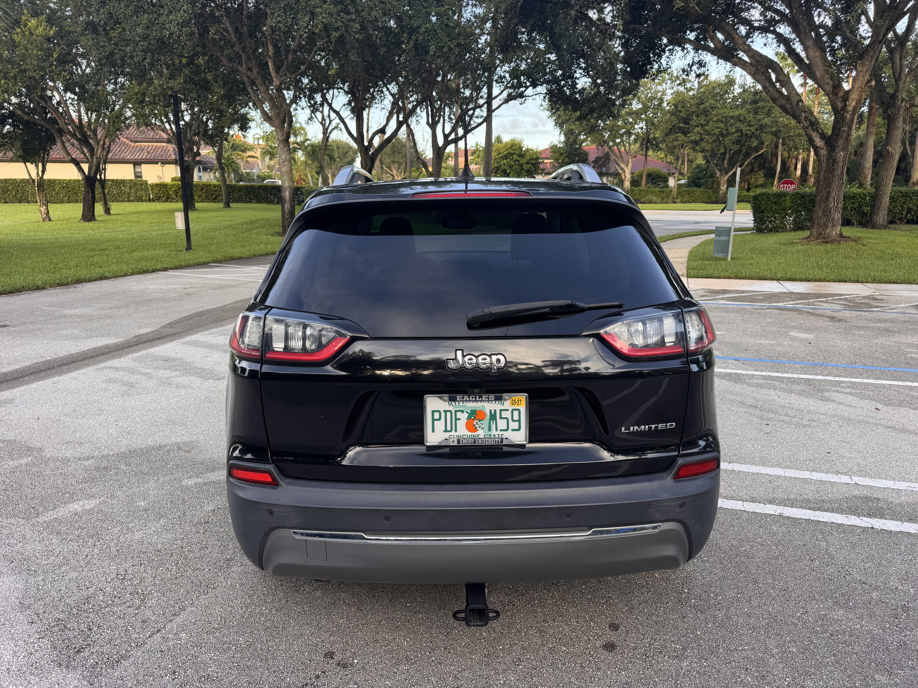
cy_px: 344
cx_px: 459
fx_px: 636
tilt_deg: -16.3
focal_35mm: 24
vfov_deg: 56.8
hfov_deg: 71.6
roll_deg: +0.0
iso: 80
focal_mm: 6.76
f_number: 1.78
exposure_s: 1/315
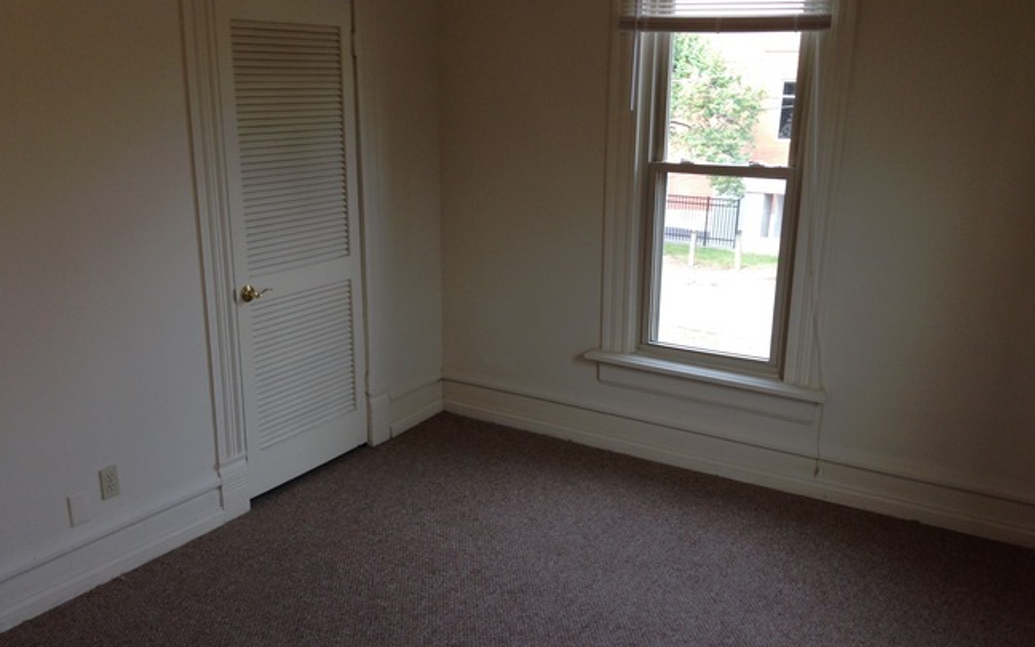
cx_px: 528
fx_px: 1015
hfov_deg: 54.0
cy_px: 366
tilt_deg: -16.4
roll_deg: -0.9
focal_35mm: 36
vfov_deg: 35.3
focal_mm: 4.12
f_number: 2.4
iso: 50
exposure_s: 1/60
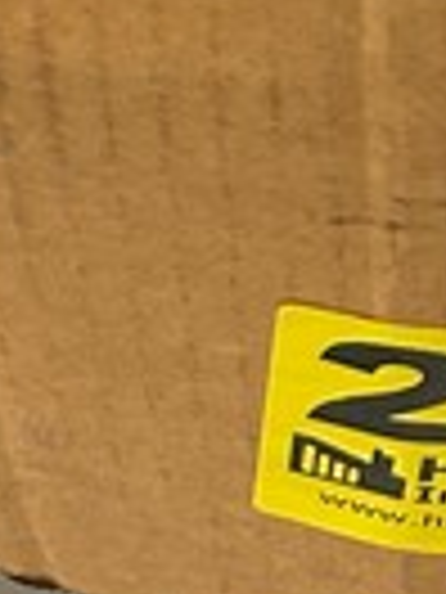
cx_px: 446
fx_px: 3470
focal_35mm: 202
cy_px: -706
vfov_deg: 9.0
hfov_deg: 7.3
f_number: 1.5
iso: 160
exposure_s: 1/60
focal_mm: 5.7
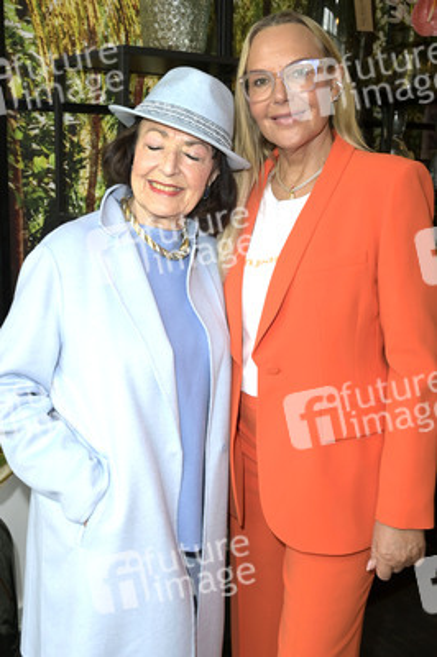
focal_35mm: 34
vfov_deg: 55.8
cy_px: 328
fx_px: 620
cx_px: 218
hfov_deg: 38.8
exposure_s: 1/160
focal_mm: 34
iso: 800
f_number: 5.6
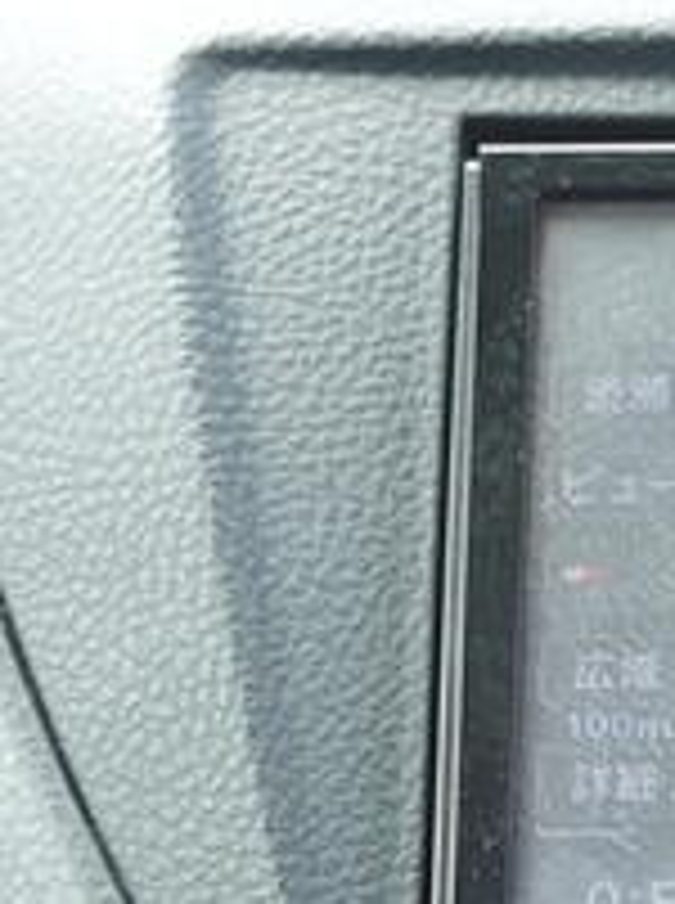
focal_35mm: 186
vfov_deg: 10.0
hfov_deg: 7.7
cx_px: 1269
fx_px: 4851
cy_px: 1738
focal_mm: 7.6
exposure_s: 1/160
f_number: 2
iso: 125
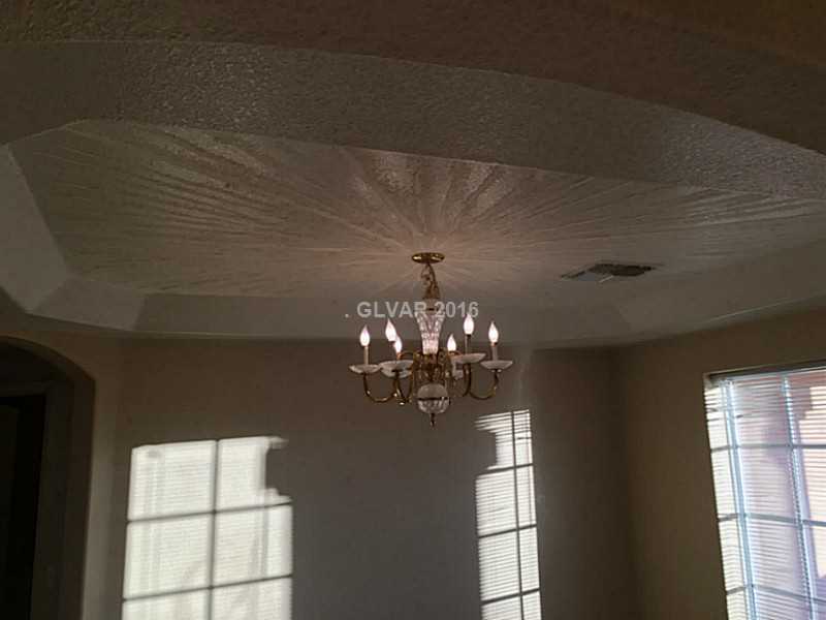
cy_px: 310
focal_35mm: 29
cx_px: 413
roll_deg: +1.4
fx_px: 692
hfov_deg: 61.7
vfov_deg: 48.2
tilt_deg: +12.2
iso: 25
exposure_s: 1/120
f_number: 2.2
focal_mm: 4.15
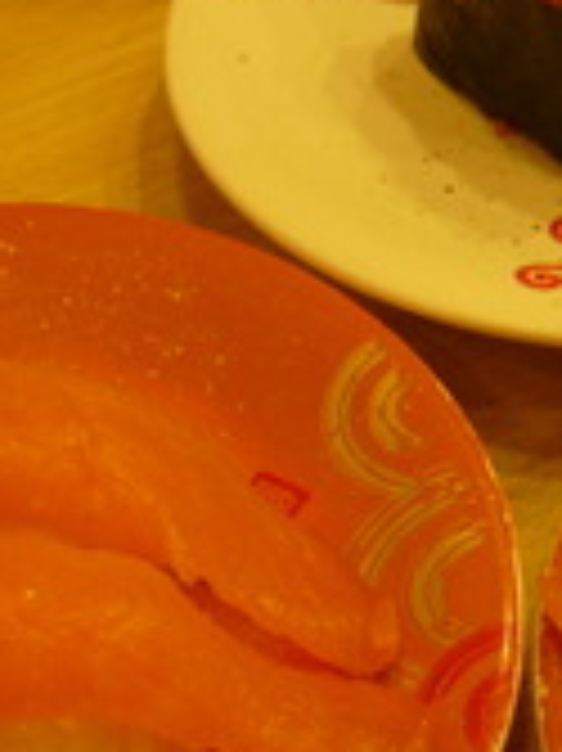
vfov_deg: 23.2
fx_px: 1799
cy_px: 606
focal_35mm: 83
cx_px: 396
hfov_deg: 17.7
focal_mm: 5.5
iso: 100
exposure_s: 1/40
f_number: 2.8
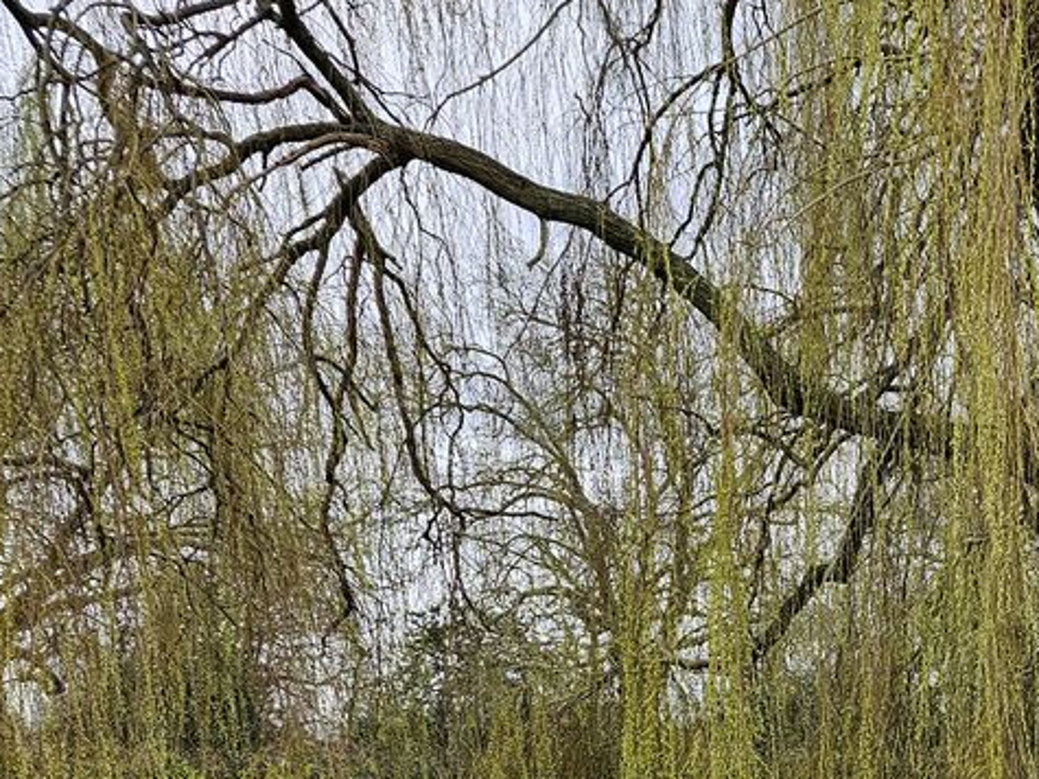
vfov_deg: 21.9
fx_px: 1860
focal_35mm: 62
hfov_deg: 27.3
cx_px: 1264
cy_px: 939
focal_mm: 6.3
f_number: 1.7
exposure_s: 1/180
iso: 25
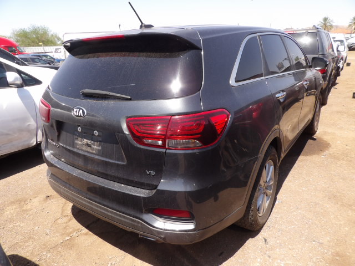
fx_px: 246
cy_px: 133
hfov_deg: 71.6
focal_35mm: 24
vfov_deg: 56.8
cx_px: 178
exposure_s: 1/663
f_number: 3.2
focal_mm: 4.3
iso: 100
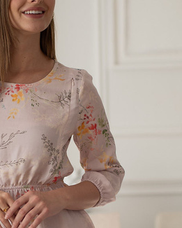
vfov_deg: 15.4
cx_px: 25
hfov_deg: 12.5
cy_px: 219
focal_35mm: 123
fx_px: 828
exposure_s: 1/640
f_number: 2.5
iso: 200
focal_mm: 50
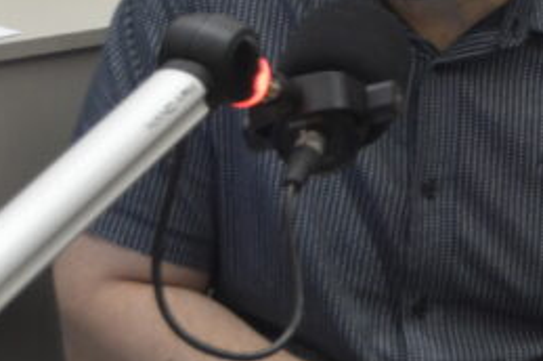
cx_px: 826
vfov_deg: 8.2
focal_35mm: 166
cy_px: -28
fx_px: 2501
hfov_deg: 11.8
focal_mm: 28
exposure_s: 1/60
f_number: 4.5
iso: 900
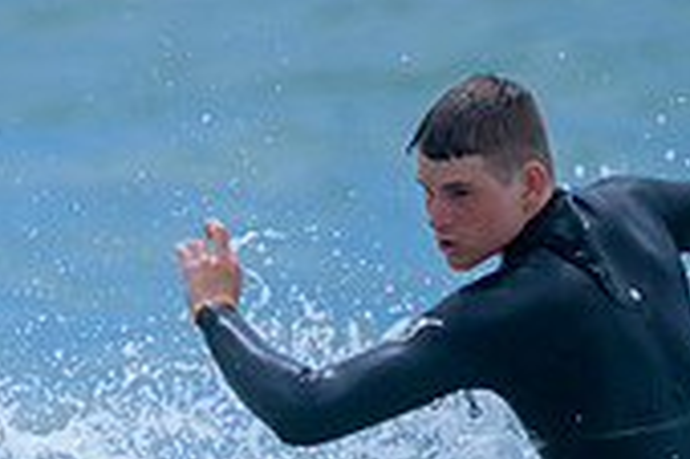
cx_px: -93
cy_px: 1098
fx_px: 51795
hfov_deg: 0.8
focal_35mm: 2705
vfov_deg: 0.5
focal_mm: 560
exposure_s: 1/2000
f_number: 8
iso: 280
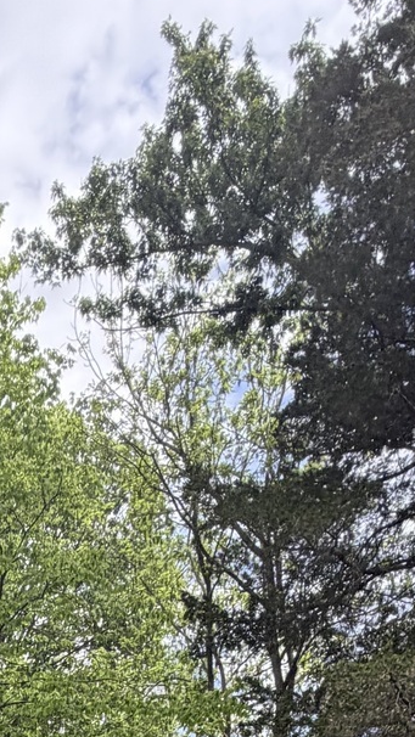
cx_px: -119
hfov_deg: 19.2
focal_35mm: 58
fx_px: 1134
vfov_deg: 26.2
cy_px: 1110
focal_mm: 2.22
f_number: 2.2
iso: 25
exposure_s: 1/770
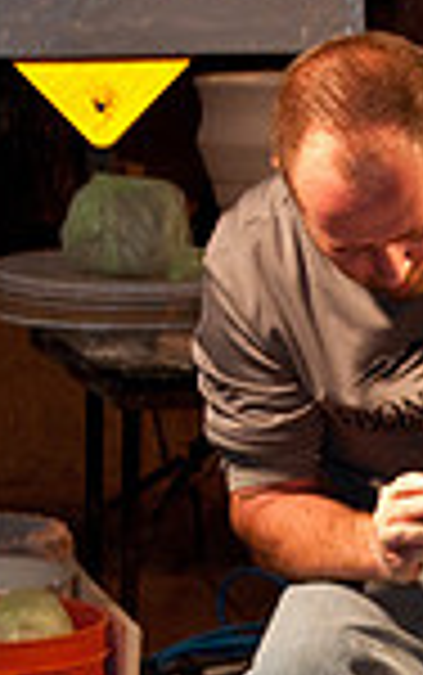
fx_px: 3535
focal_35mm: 192
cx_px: 502
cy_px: 693
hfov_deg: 6.8
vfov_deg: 10.8
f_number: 6.3
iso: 1250
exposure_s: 1/30
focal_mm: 42
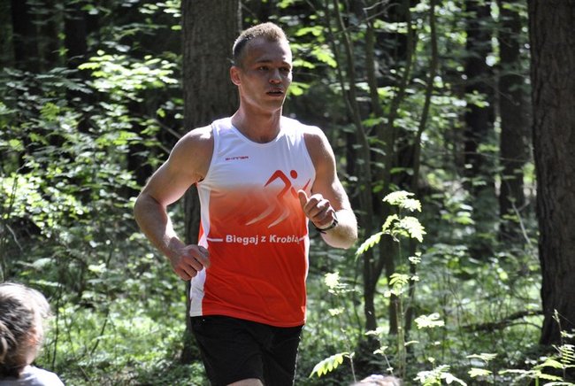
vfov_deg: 11.5
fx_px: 1920
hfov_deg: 17.0
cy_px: 193
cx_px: 288
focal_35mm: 120
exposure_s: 1/500
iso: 800
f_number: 4.2
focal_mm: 80
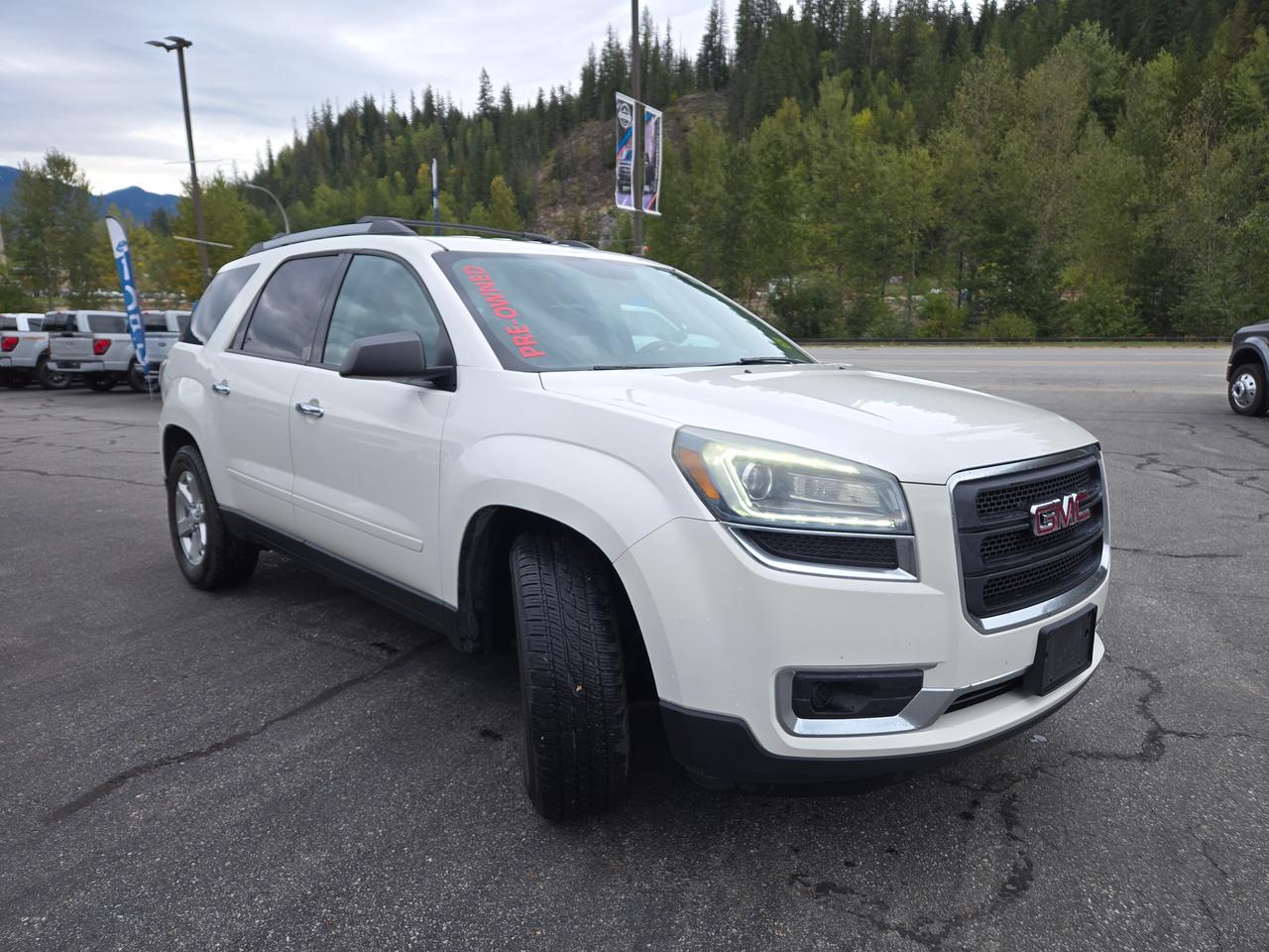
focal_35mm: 23
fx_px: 843
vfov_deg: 58.9
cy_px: 476
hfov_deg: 73.9
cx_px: 634
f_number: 1.8
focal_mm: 5.4
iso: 25
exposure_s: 1/266
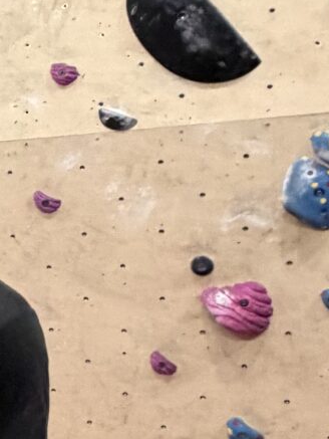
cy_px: 344
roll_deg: -0.1
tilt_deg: -3.0
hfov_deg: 13.5
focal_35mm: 82
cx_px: -449
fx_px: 1039
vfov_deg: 23.5
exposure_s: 1/50
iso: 400
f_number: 2.2
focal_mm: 2.22
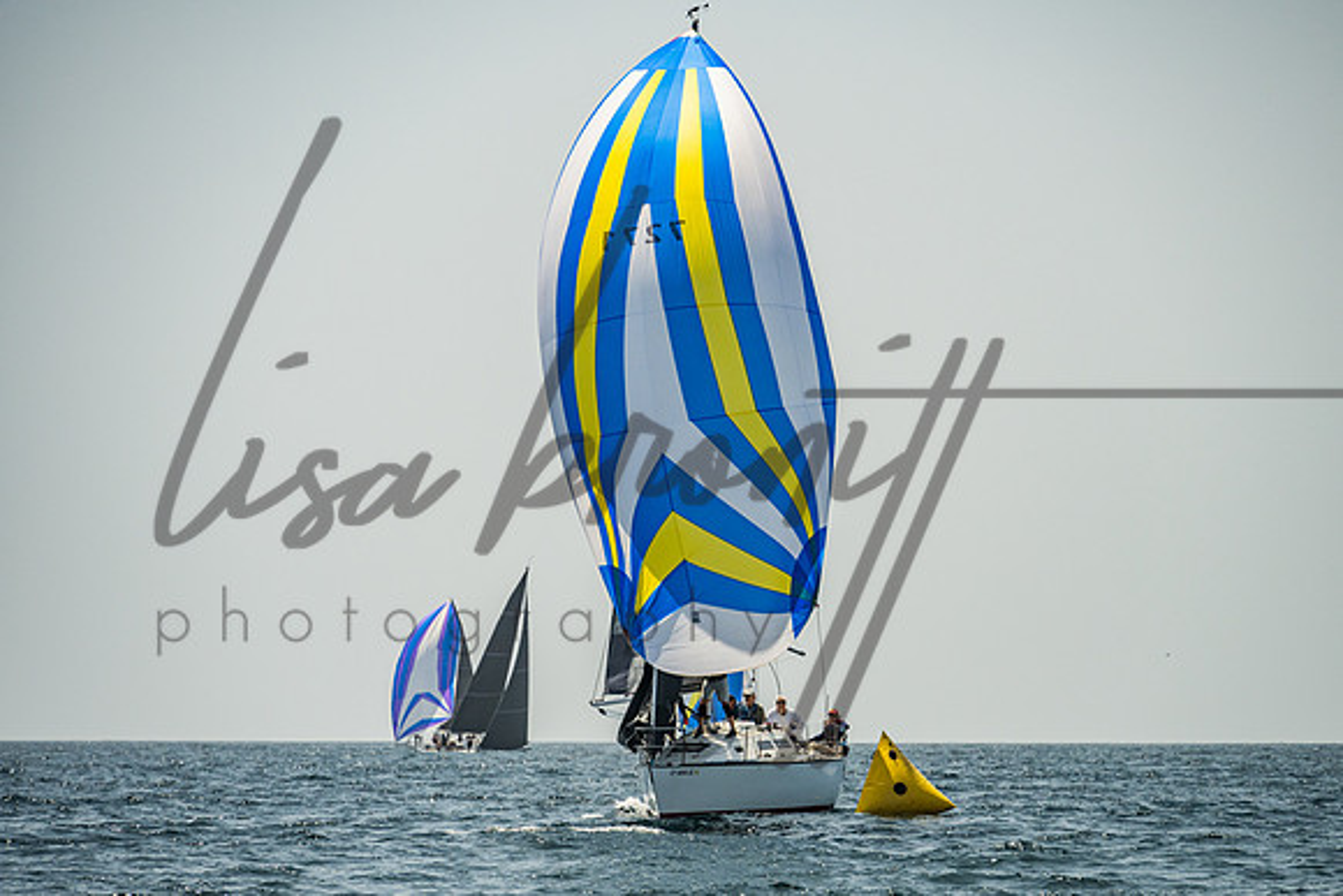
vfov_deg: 5.8
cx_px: 733
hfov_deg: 8.7
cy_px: 515
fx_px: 8849
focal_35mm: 237
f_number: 6.3
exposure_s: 1/1600
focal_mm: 200
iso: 320
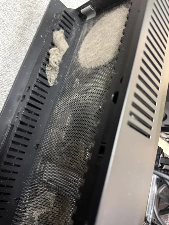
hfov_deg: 56.8
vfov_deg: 71.6
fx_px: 156
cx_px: 84
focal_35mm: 24
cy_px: 112
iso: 1000
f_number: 1.78
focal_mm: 6.76
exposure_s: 1/33
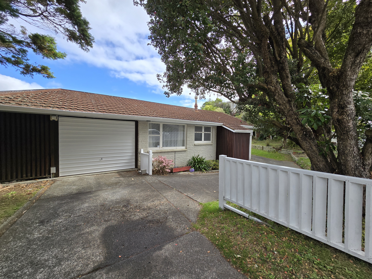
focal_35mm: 13
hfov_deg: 106.2
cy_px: 140
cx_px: 186
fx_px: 140
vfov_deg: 89.9
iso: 50
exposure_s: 1/1038
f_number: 2.2
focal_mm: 2.2
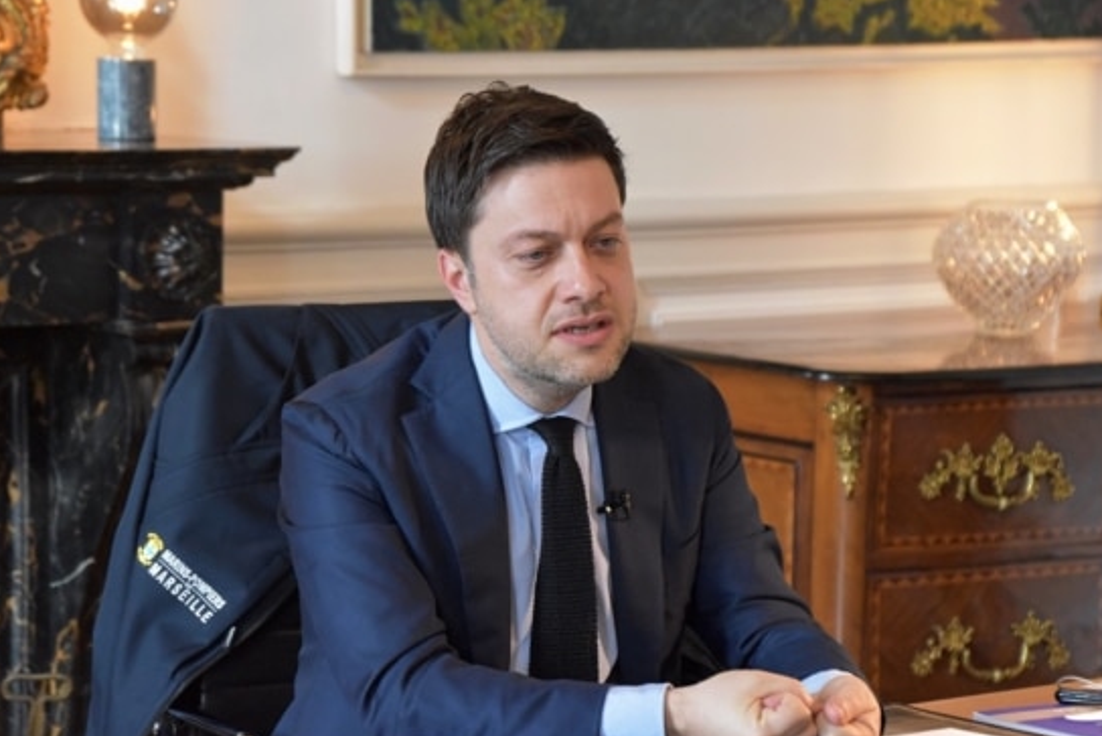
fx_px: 4303
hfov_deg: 14.6
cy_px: 371
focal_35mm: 141
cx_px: 565
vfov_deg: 9.8
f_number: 5.3
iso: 6400
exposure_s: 1/250
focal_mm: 85
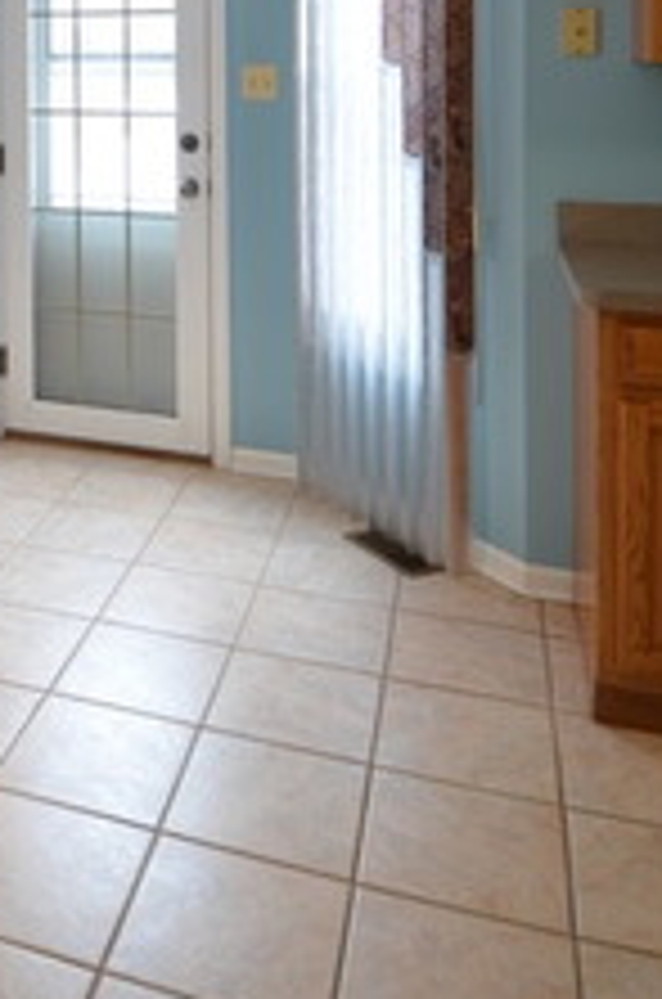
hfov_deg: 31.5
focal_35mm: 39
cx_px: 0
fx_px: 1081
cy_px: 117
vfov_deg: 45.4
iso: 100
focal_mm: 12
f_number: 4
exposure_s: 1/10
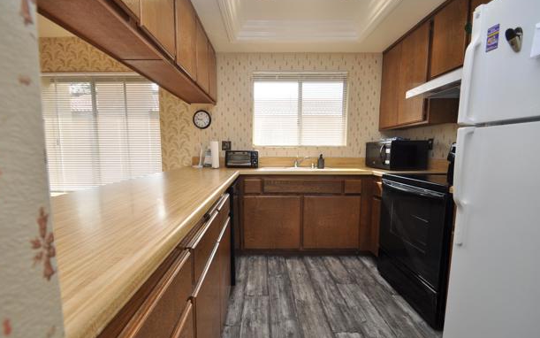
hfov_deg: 97.8
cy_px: 176
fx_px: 235
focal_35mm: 16
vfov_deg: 71.2
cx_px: 262
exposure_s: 1/100
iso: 200
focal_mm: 10
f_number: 5
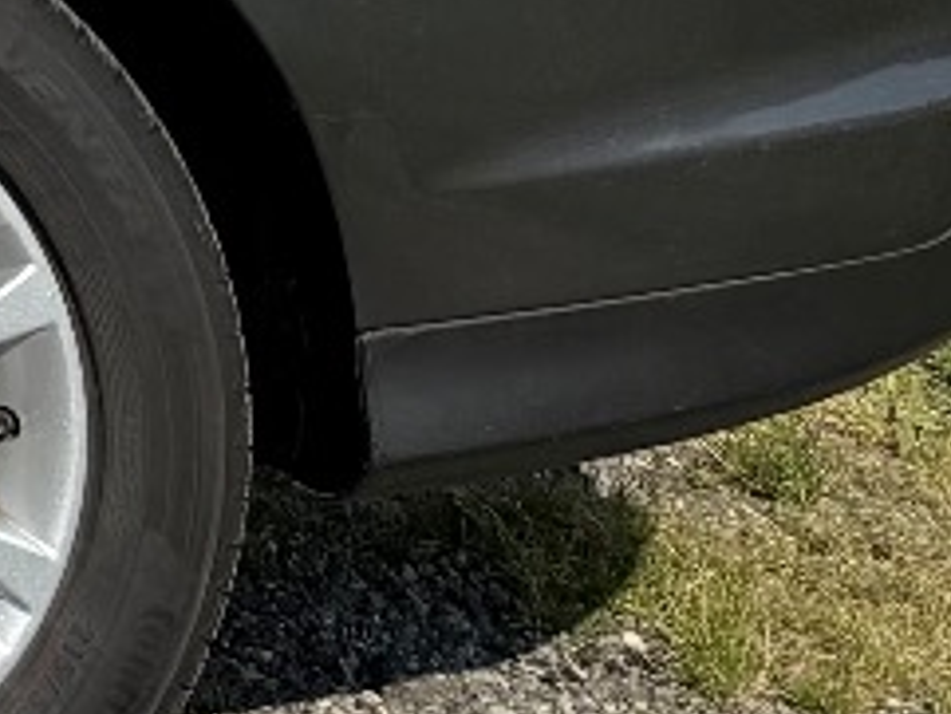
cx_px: -2385
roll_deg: -0.1
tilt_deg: +4.2
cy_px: -1544
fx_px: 5250
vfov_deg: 6.9
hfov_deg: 8.0
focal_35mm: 191
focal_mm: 6.76
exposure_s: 1/4673
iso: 80
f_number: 1.78
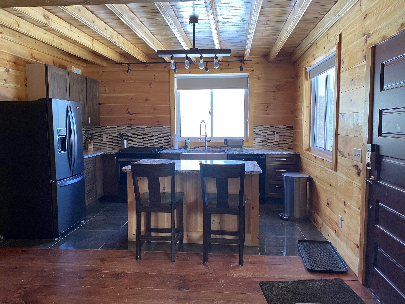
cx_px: 202
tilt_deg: -3.4
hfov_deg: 67.3
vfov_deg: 53.1
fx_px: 304
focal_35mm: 26
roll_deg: -0.3
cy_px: 152
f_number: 1.8
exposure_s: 1/61
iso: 125
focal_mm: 4.25
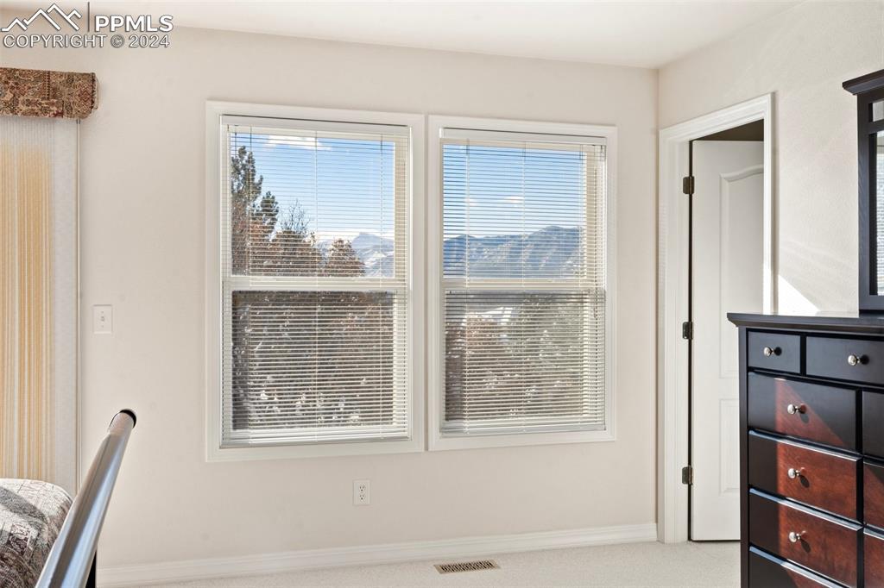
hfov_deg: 54.4
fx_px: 859
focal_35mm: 35
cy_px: 294
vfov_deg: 37.8
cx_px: 442
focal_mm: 35
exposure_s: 1/40
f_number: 10
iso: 250
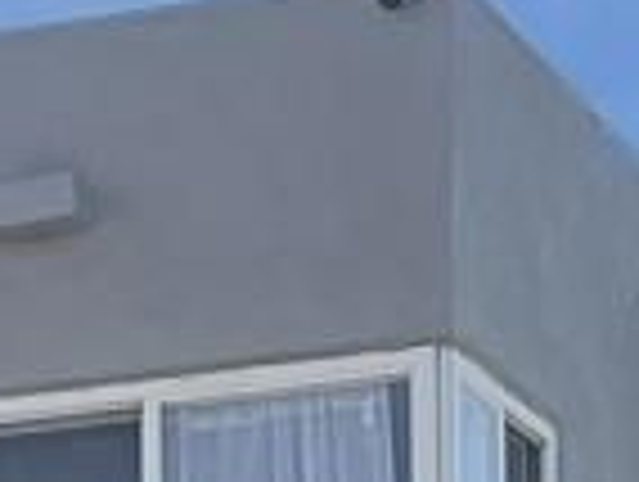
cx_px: 0
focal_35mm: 374
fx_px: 6916
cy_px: 1554
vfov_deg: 3.8
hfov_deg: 5.3
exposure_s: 1/1043
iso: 25
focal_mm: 6
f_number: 2
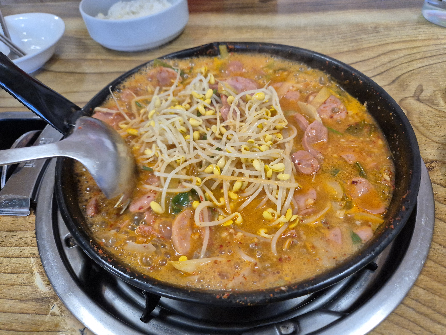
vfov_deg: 58.9
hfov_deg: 73.9
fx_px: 296
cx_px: 223
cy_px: 168
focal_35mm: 23
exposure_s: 1/180
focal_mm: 5.4
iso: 200
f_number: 1.8
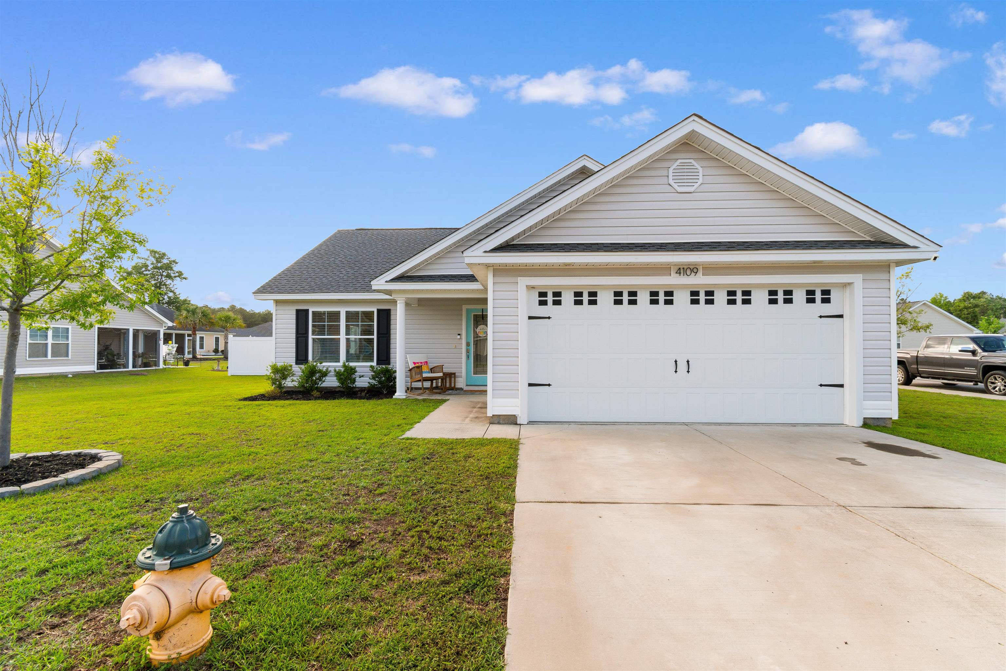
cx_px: 503
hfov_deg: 100.4
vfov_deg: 77.3
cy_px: 336
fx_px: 419
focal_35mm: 15
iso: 100
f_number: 6.3
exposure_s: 1/160
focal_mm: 10
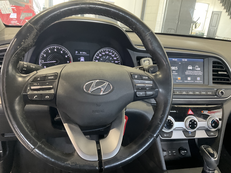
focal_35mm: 29
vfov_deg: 48.2
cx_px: 116
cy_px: 86
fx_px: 194
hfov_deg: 61.7
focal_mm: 3
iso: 250
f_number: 1.8
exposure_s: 1/60
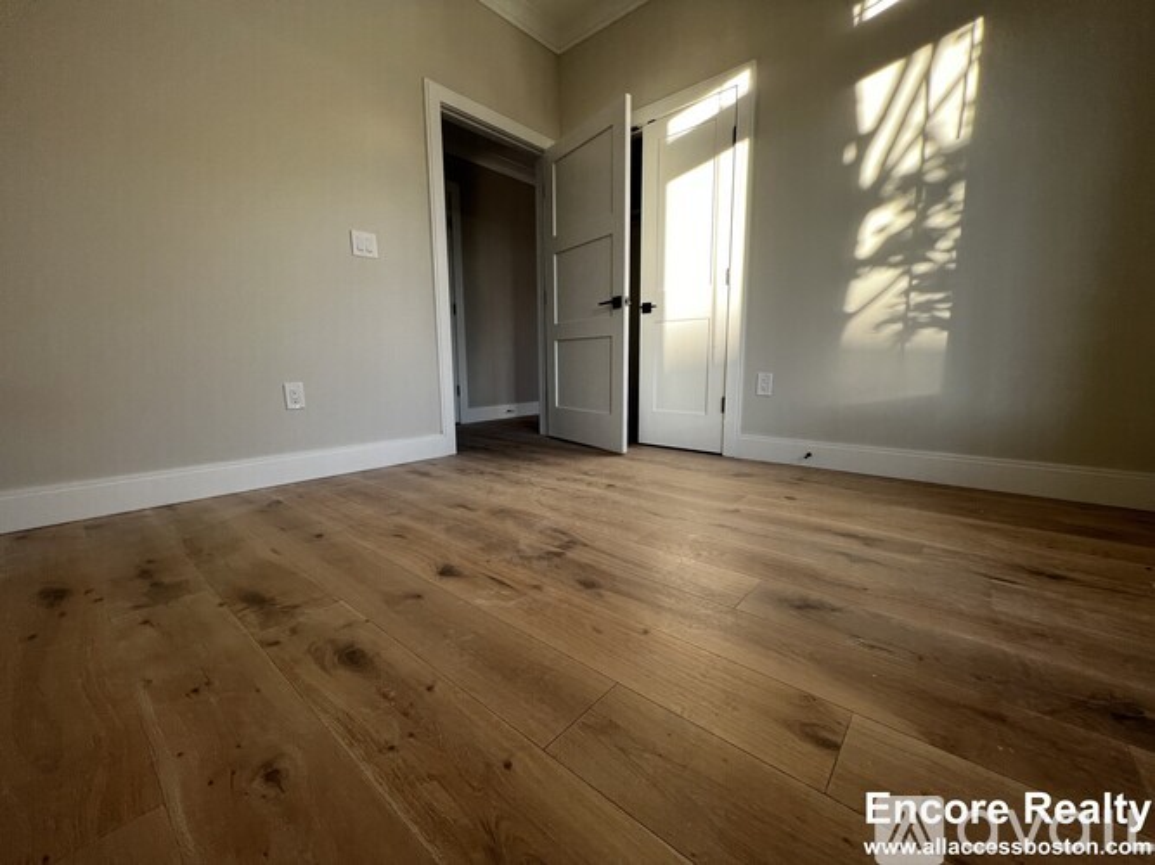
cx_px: 578
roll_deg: -0.4
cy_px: 432
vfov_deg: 89.9
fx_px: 434
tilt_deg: -8.9
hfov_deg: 106.2
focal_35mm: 13
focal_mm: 1.57
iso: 64
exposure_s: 1/99
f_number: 1.8
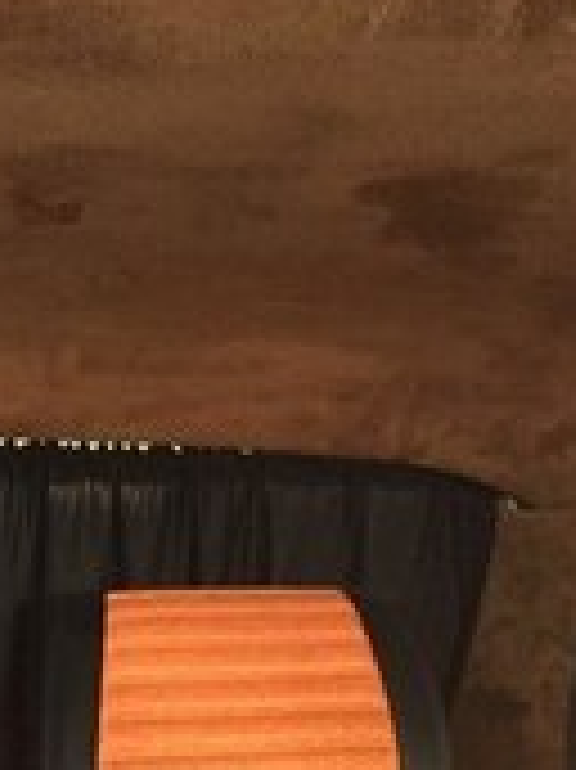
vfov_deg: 20.7
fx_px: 1866
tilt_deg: -10.6
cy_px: 1067
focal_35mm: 84
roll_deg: -2.0
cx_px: -158
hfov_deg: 16.6
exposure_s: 1/33
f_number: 2.2
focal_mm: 4.15
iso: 250
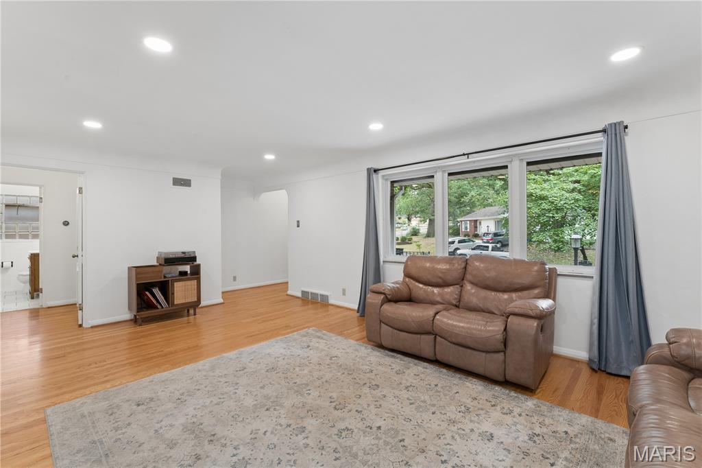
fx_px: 314
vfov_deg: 73.4
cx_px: 351
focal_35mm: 16
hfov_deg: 96.4
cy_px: 234
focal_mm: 16.1
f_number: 13
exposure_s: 1/2.5
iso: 200
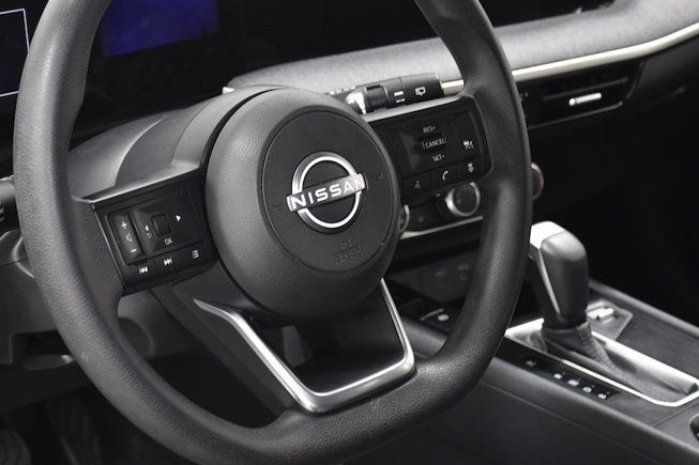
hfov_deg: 25.4
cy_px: 195
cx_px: 325
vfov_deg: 17.0
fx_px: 1553
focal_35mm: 80
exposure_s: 1/100
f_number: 4.2
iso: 1250
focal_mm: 34
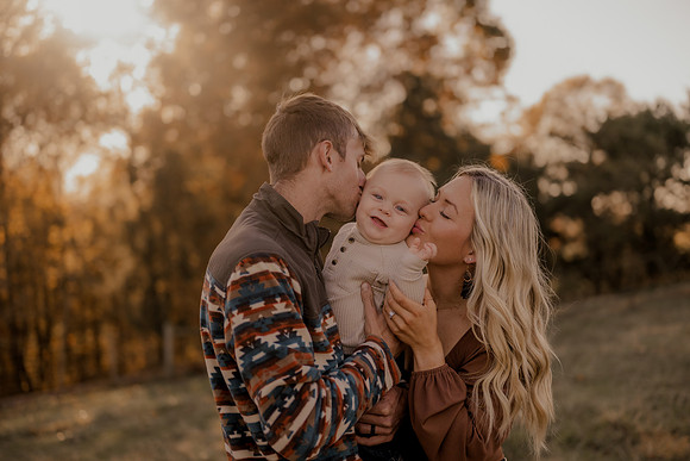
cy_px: 230
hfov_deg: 39.6
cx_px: 345
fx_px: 959
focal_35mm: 50
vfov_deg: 27.0
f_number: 1.8
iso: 250
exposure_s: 1/1600
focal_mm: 50
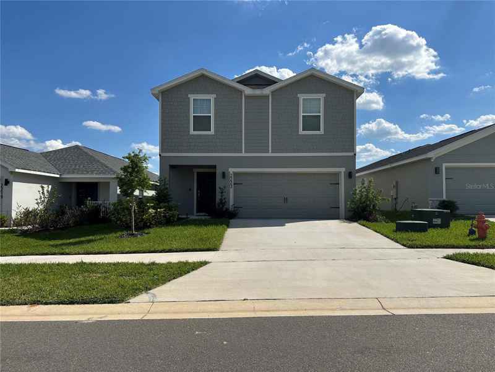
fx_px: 343
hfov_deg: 71.6
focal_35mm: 24
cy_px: 186
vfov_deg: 56.8
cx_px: 248
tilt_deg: +2.8
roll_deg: -0.2
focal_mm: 6.86
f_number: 1.78
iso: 80
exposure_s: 1/8929
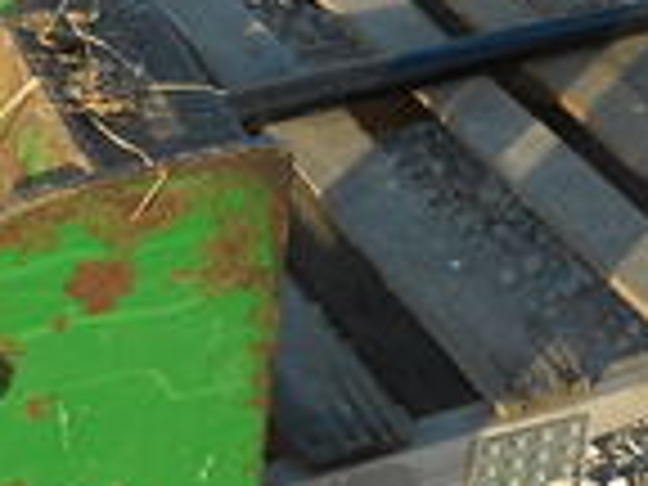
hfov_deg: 19.3
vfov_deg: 15.0
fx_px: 1835
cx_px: -45
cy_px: 99
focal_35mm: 98
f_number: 3.2
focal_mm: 4.6
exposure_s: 1/320
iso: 80
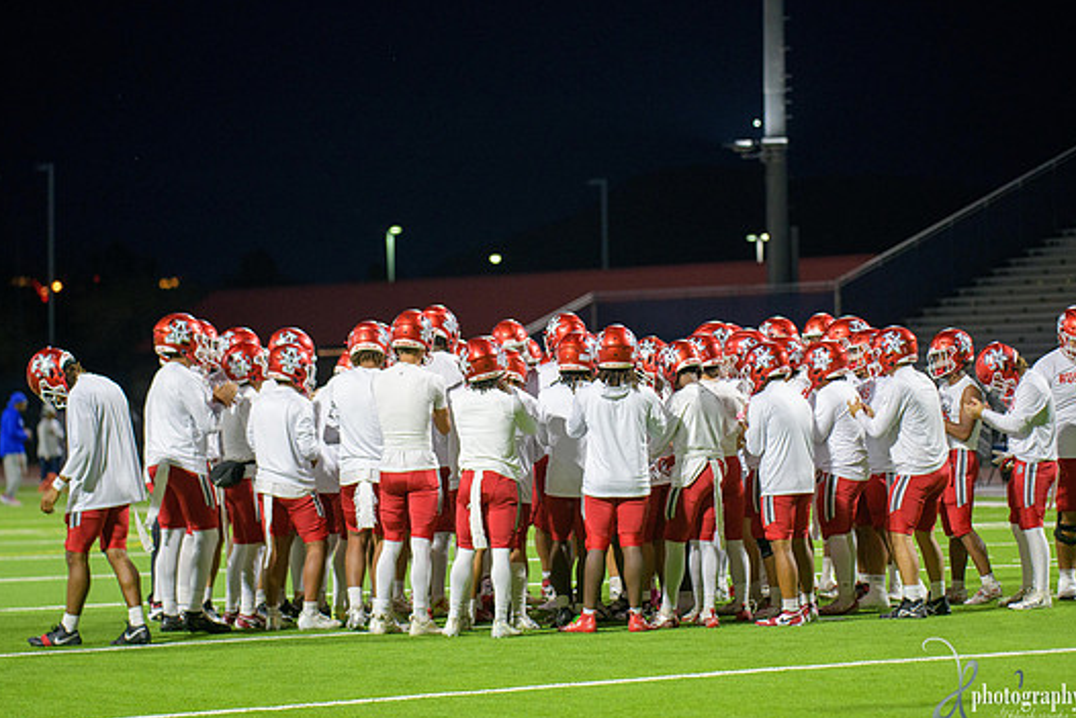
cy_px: 392
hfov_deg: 13.8
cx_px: 548
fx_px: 4454
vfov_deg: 9.2
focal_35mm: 149
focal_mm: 135
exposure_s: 1/250
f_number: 2.8
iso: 1250
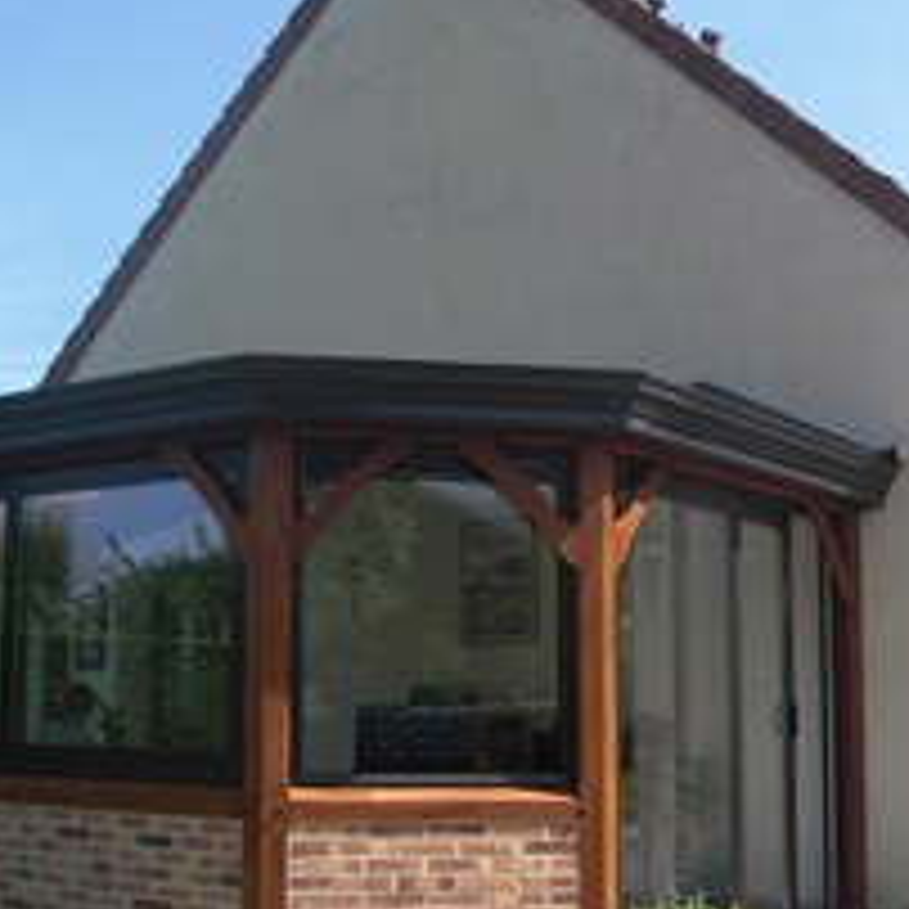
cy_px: 468
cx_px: 418
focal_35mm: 55
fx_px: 1634
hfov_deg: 31.1
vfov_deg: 31.1
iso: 50
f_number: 2.8
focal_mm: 6.3
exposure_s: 1/500
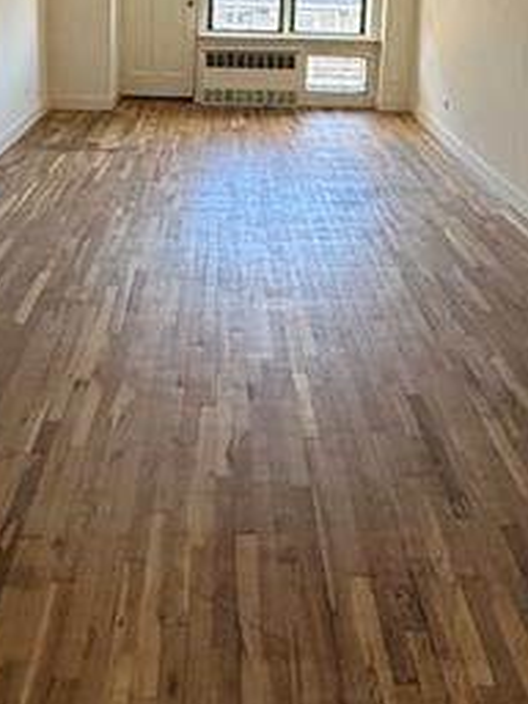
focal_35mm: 42
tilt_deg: -5.1
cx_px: 267
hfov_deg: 34.3
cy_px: 66
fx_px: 854
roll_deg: -2.8
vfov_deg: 41.2
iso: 200
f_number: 2.2
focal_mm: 2.22
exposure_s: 1/120
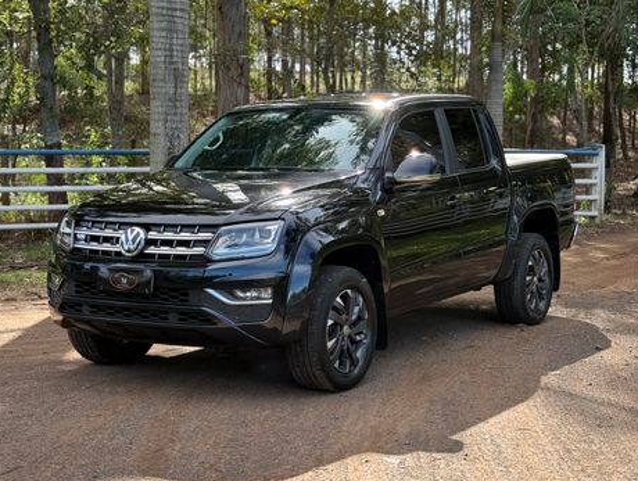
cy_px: 243
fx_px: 905
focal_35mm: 49
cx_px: 318
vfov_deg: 29.8
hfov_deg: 38.8
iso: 100
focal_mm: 6.76
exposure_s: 1/652
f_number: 1.78
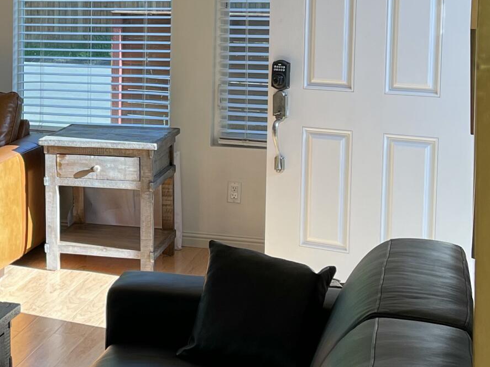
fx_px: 1246
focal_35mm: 88
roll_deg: +0.8
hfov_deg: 20.6
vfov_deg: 16.7
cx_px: -118
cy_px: 83
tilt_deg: -6.5
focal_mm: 5.1
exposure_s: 1/268
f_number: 1.6
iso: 40
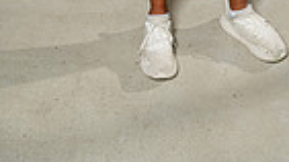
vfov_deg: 13.1
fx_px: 513
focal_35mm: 67
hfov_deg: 31.2
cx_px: 193
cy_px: -236
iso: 640
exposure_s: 1/250
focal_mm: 20
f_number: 5.6
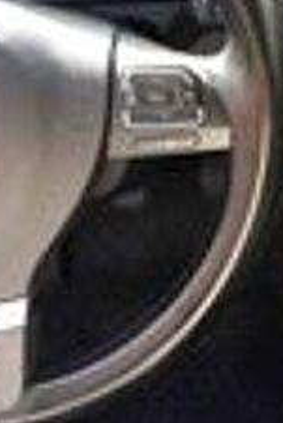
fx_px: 624
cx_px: 305
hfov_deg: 24.0
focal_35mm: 53
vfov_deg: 36.4
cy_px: 92
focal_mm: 4.3
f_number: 3.3
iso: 160
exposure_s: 1/60
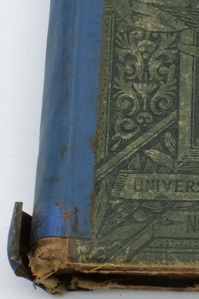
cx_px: 250
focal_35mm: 197
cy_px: 0
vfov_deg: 10.4
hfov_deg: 6.9
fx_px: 1634
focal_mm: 50
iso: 2000
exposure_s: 1/80
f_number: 22
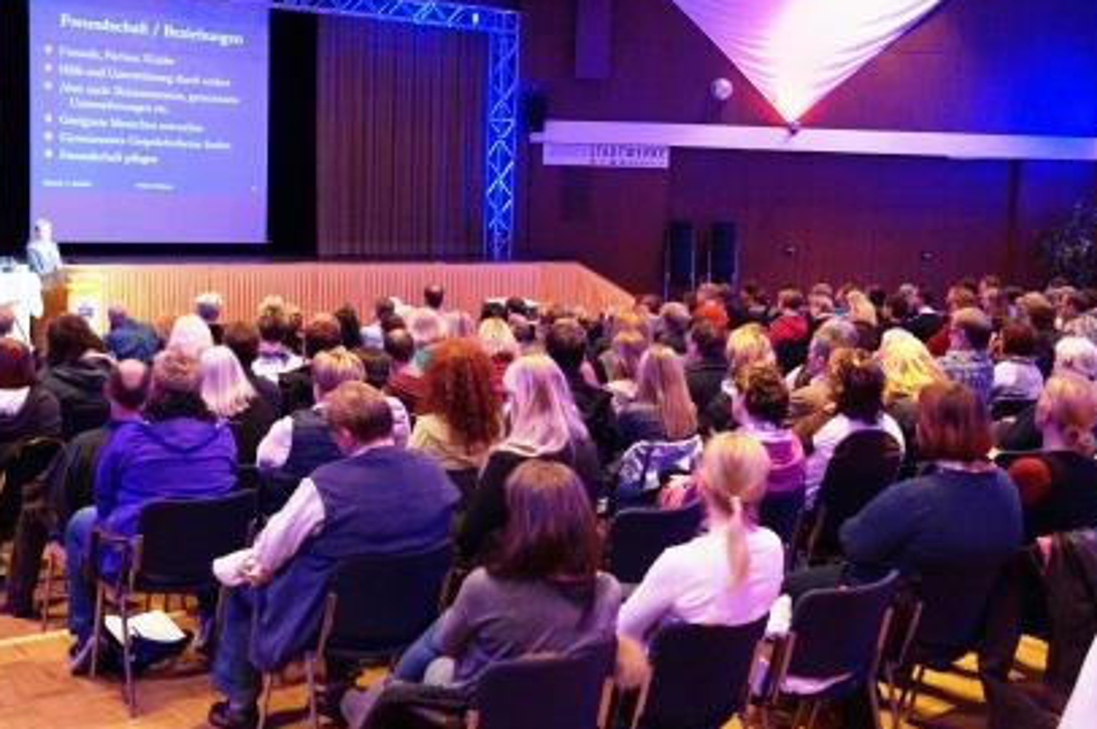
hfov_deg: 45.5
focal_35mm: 43
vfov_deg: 31.1
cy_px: 329
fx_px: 1309
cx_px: 532
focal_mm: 26
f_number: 4.5
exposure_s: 1/25
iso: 3200
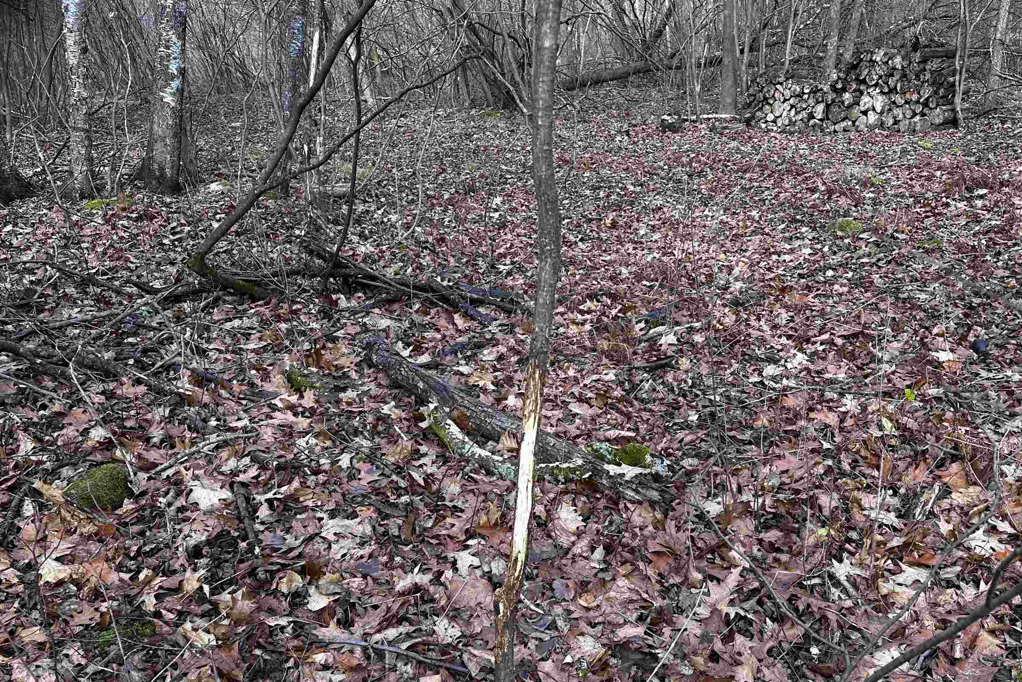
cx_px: 583
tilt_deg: -25.8
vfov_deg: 40.4
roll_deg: -0.6
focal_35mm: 32
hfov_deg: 58.5
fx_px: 908
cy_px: 480
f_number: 1.78
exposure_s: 1/262
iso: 80
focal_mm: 6.86
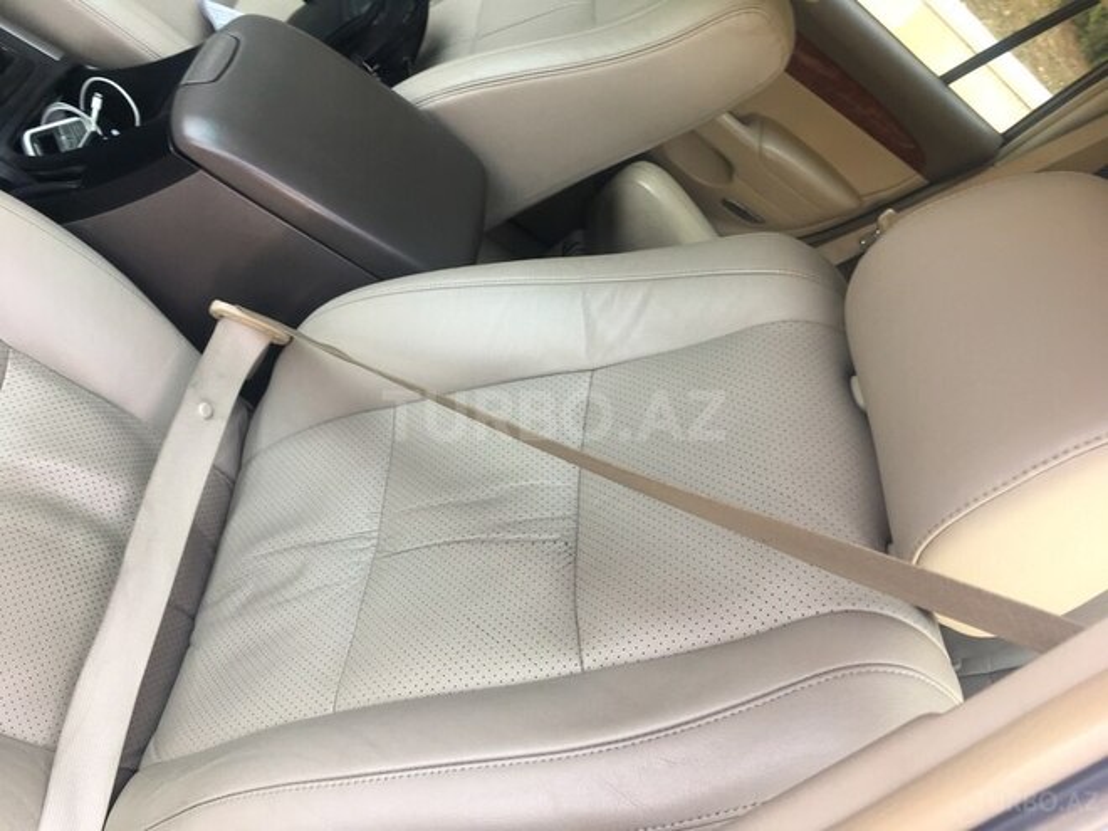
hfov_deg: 61.7
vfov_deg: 48.2
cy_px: 416
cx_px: 554
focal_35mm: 29
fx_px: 928
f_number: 2.2
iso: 32
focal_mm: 4.15
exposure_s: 1/50
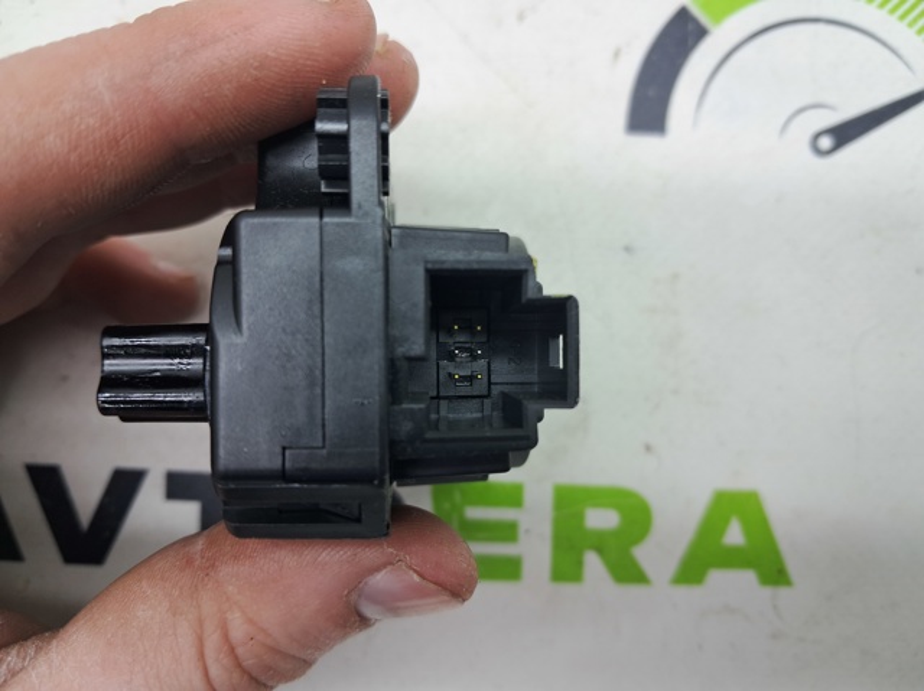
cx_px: 462
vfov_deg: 51.3
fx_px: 720
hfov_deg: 65.4
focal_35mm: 27
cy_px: 346
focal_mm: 4
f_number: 1.8
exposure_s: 1/50
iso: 50
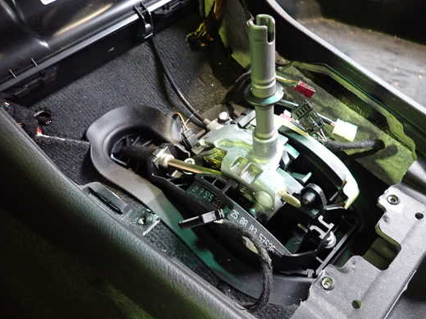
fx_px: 357
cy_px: 165
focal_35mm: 29
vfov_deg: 48.2
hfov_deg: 61.5
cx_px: 239
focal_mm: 4.5
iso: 800
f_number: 2
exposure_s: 1/30
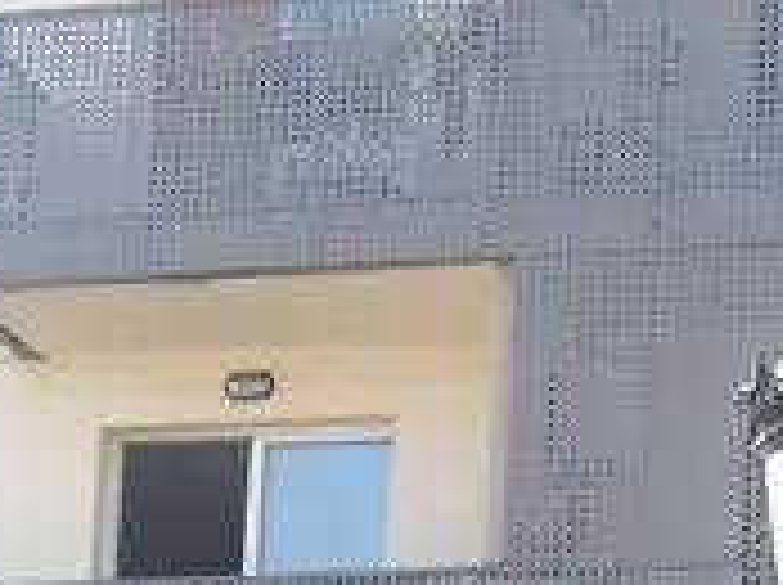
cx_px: 1228
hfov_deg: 10.8
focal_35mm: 175
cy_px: 900
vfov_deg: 8.3
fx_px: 3953
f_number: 2.8
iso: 50
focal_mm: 7.9
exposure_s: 1/250
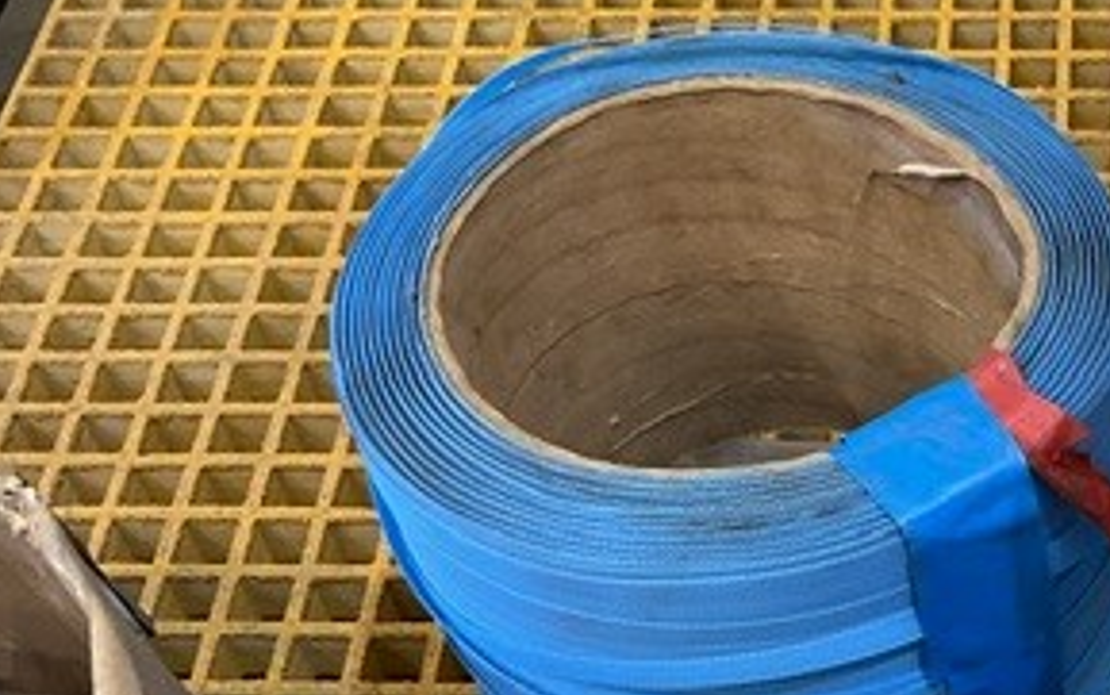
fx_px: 2058
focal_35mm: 68
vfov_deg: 18.2
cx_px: 1137
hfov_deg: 28.2
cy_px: 845
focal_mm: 3
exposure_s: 1/60
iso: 100
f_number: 1.8
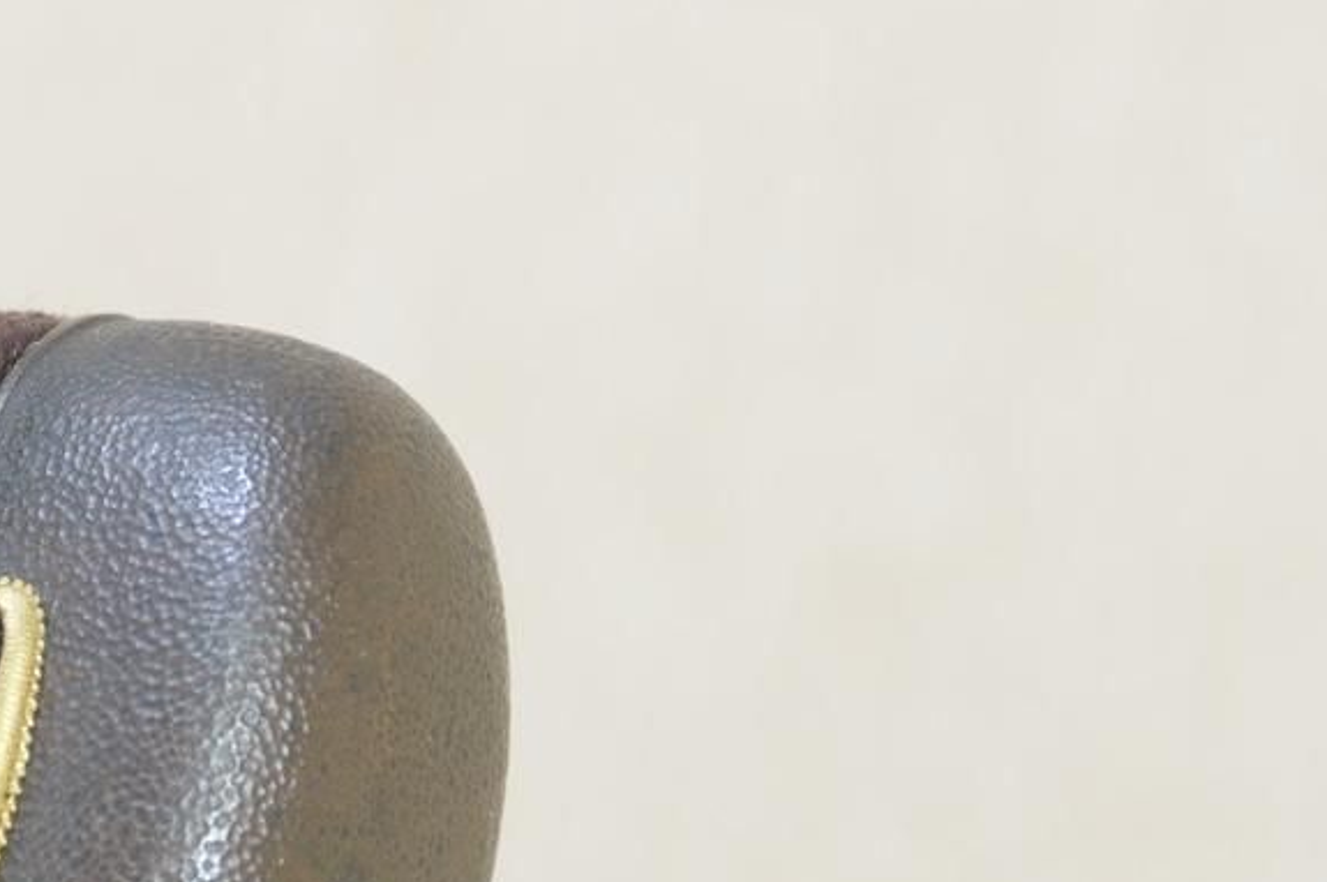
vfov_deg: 3.4
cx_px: 275
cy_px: 659
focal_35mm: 409
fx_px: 15059
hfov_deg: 5.0
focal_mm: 112
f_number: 11
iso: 400
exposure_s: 1/1.6
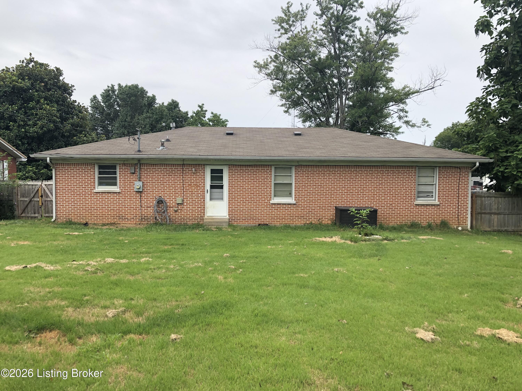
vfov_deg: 49.7
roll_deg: -0.1
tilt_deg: -2.2
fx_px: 422
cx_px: 261
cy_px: 196
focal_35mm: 28
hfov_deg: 63.4
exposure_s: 1/385
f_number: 1.8
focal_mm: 3.99
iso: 20
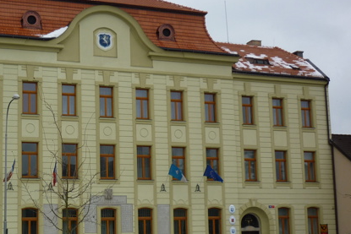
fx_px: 556
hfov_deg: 33.9
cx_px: 67
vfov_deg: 23.8
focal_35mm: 57
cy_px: 139
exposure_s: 1/800
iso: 80
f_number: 2.8
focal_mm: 5.5
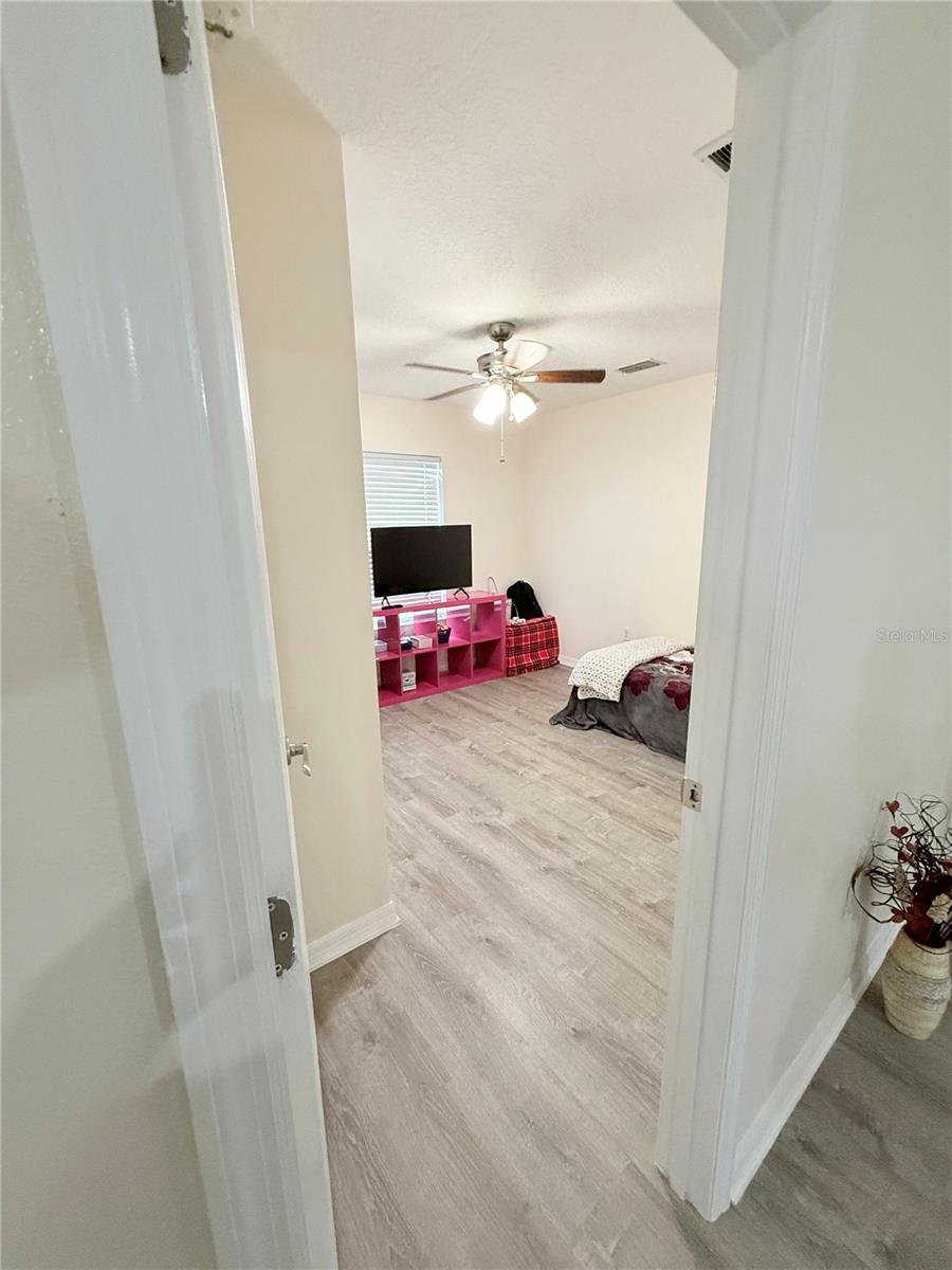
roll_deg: +0.9
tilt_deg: -11.3
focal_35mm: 14
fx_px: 513
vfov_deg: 102.1
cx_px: 476
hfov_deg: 85.7
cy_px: 635
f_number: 2.2
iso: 400
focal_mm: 2.22
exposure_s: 1/60
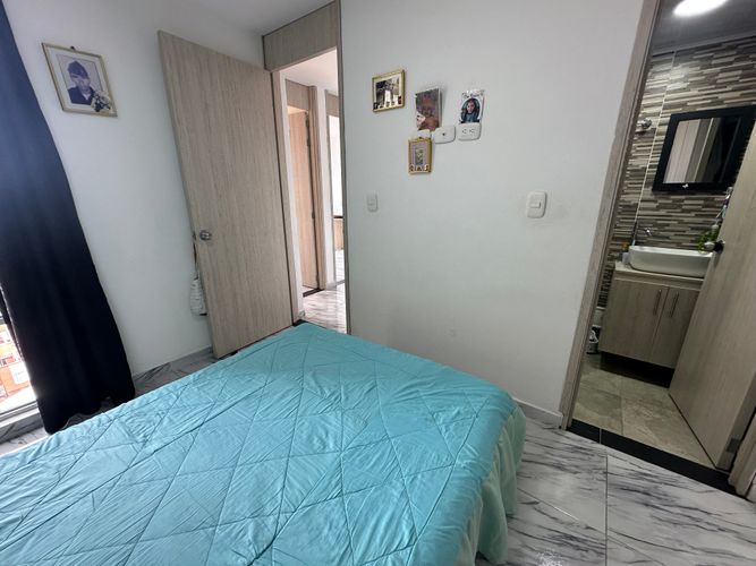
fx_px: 306
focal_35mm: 14
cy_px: 283
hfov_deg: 102.1
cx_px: 378
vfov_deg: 85.7
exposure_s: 1/99
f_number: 2.2
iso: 80
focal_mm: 2.22
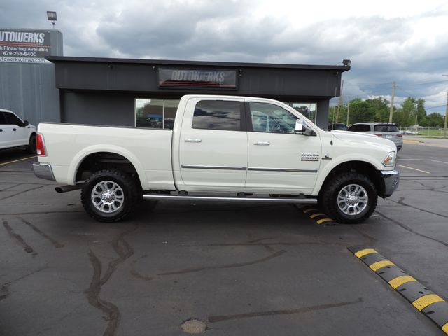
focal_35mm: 24
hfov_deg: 71.6
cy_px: 168
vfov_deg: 56.8
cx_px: 224
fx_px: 311
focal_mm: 4.3
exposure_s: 1/500
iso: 80
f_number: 3
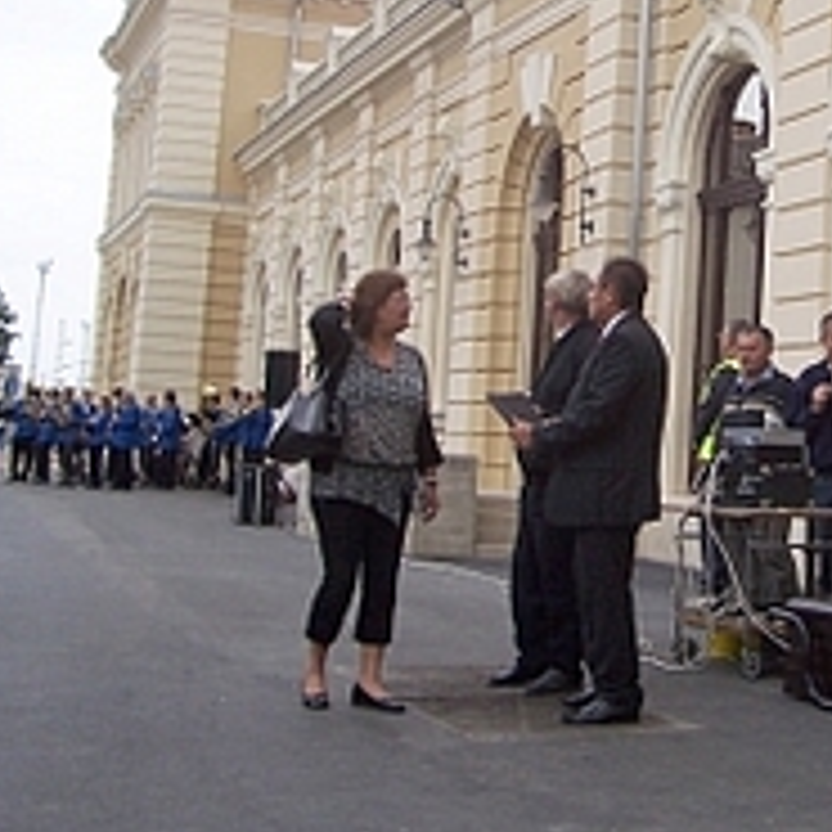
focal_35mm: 65
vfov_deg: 26.1
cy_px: 202
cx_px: 796
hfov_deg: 25.4
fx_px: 1768
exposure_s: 1/350
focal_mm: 5.6
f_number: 2.7
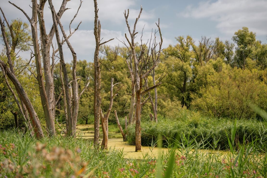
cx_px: 134
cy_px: 89
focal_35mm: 70
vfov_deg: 19.5
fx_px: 519
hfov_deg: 28.8
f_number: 2.8
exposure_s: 1/2500
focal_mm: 70
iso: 100
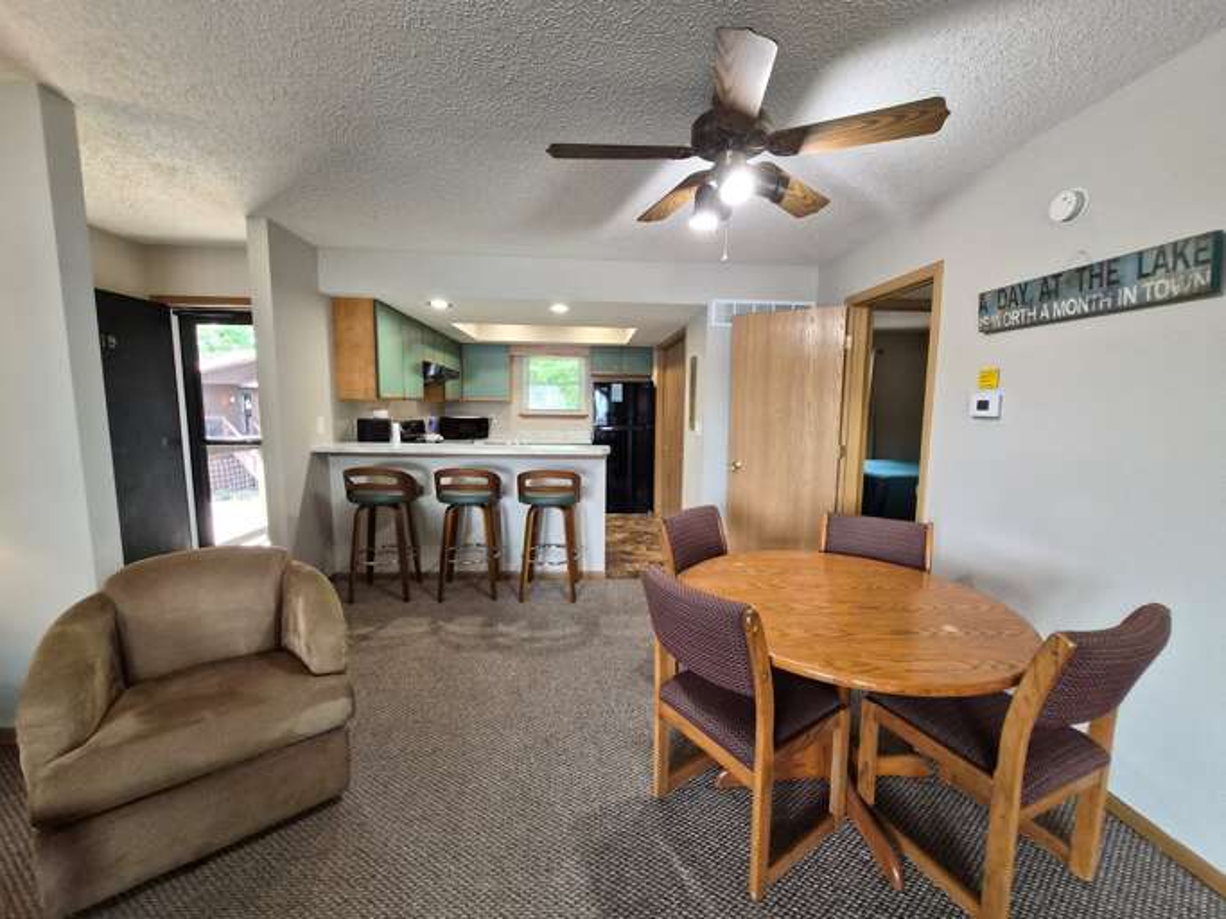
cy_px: 460
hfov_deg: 106.2
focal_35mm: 13
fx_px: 460
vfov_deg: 89.9
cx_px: 613
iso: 125
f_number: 2.2
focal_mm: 1.7
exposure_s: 1/60
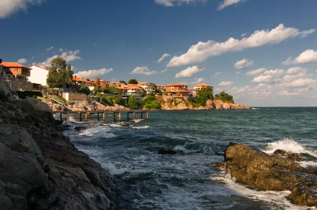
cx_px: 158
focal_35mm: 36
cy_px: 105
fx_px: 317
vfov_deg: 36.8
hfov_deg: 53.2
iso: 200
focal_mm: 24
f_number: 8
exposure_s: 1/125
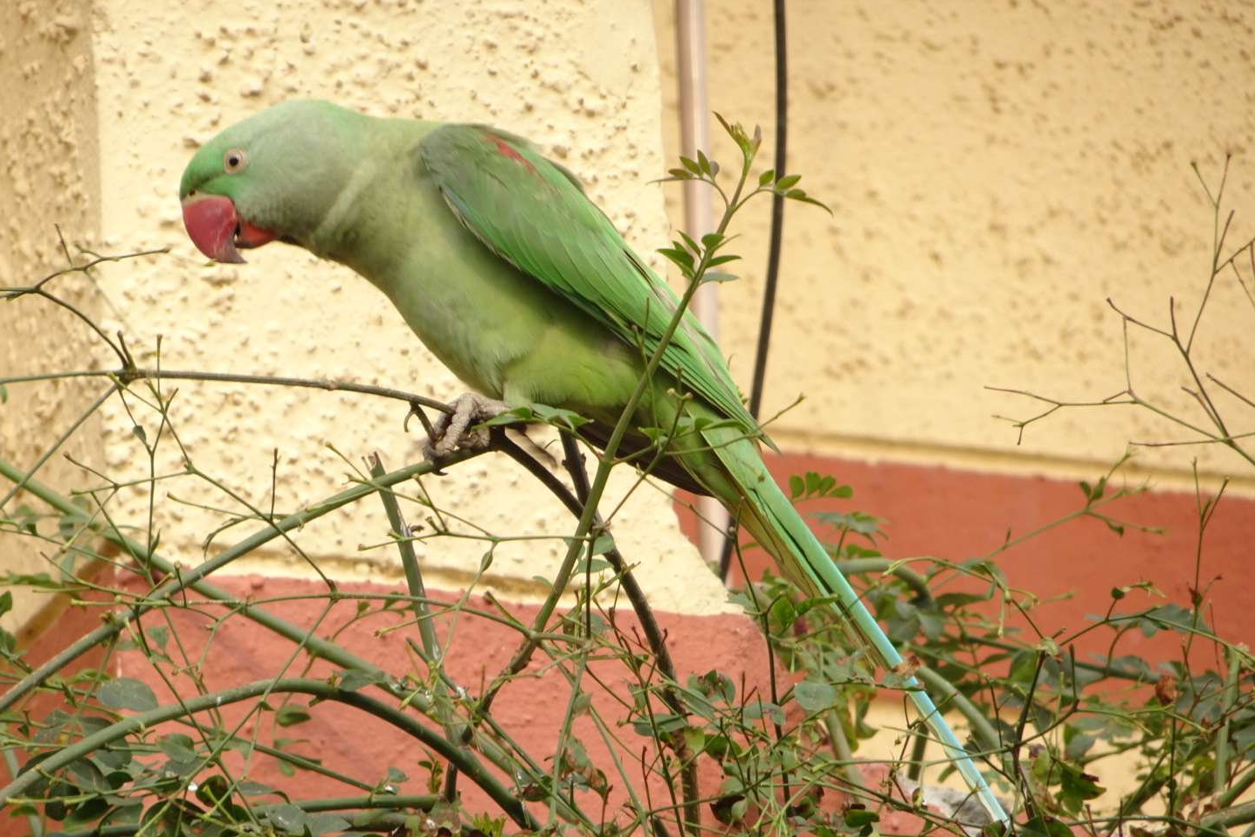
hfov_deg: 4.4
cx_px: 627
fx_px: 16453
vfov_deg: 2.9
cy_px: 456
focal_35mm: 472
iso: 80
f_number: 6.3
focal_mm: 77.35
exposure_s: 1/50
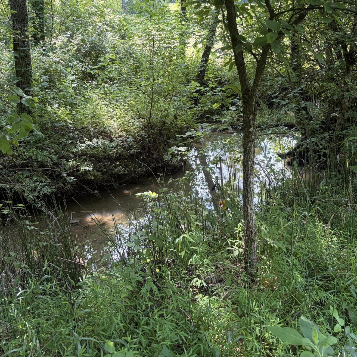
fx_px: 408
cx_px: 170
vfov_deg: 46.9
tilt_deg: -14.0
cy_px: 137
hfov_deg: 47.2
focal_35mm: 35
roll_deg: +1.7
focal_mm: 5.96
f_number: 1.6
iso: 50
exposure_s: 1/150
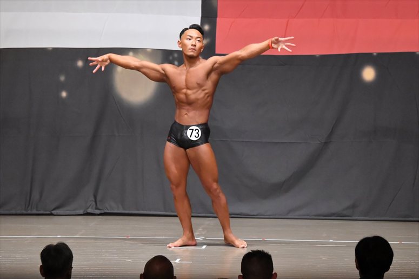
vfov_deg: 6.3
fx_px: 2524
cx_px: 210
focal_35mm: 217
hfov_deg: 9.5
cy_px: 140
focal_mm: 145
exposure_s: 1/400
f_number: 5.6
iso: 8000
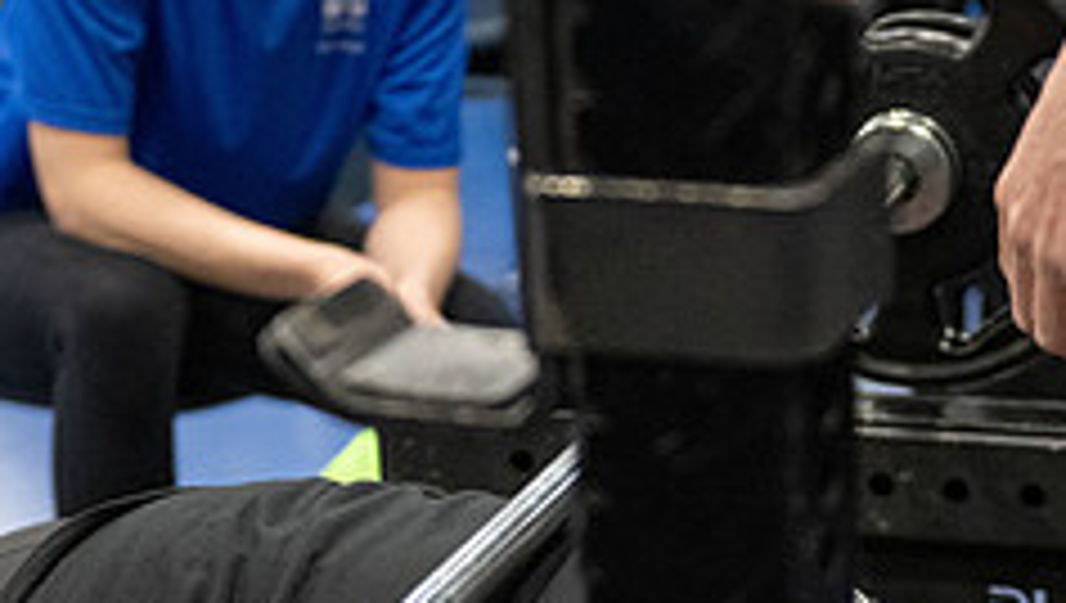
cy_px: 821
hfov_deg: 16.7
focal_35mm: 128
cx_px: 648
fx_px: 3623
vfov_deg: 9.3
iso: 6400
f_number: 2.8
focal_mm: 50
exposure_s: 1/250
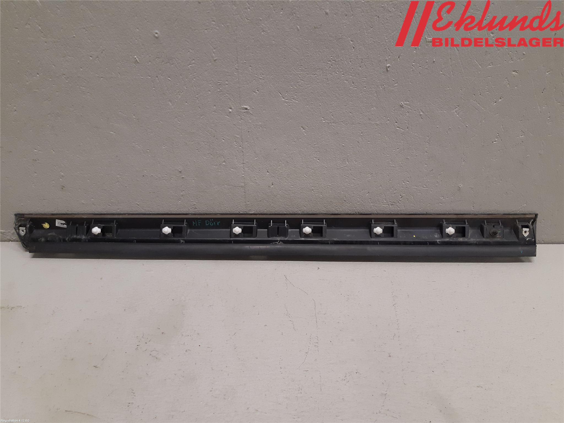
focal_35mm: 26
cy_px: 212
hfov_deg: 67.3
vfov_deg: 53.1
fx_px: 424
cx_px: 282
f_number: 1.7
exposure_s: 1/50
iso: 125
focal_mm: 3.93
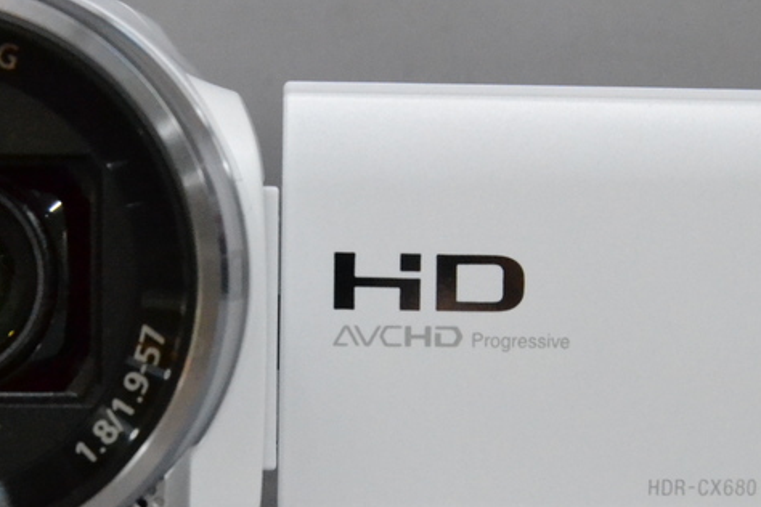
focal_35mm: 87
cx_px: 340
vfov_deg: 15.7
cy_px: 290
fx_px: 1845
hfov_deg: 23.3
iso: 3200
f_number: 8
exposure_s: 1/320
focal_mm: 23
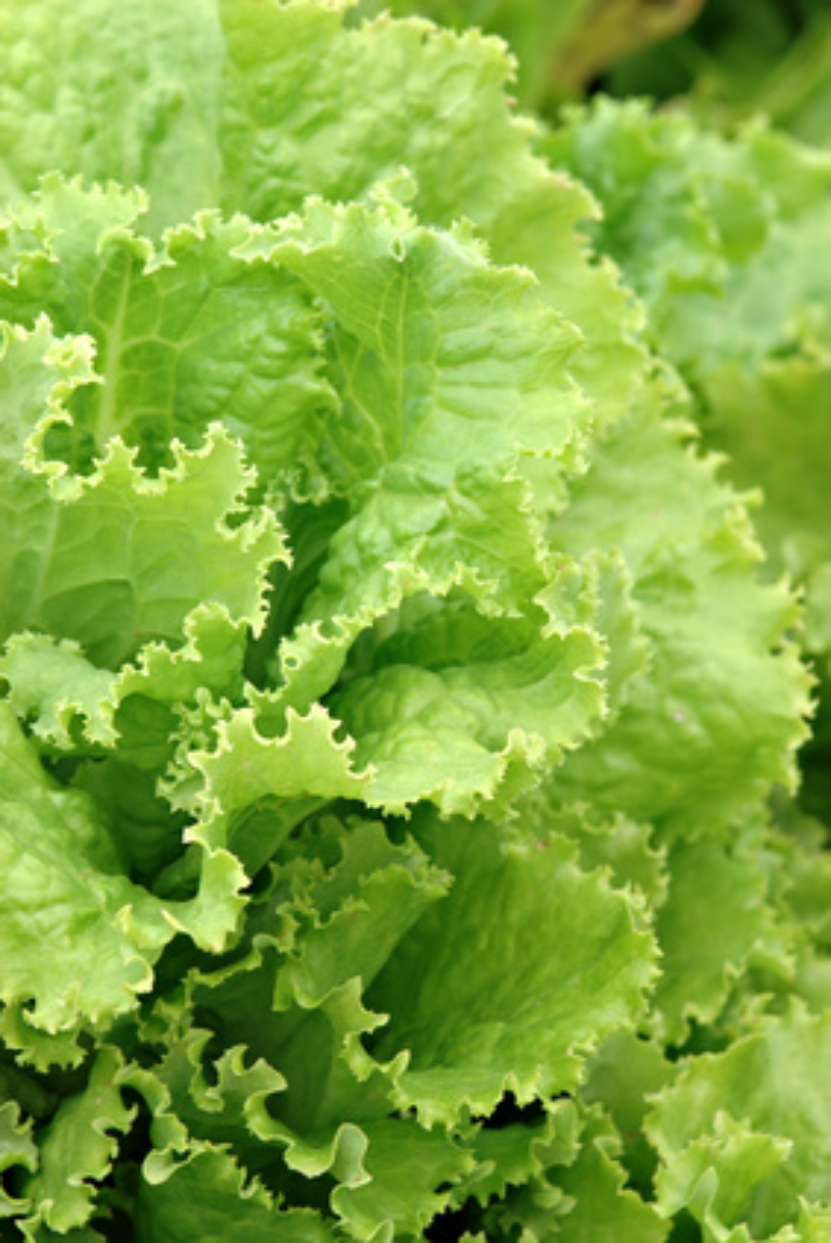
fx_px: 9584
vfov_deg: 7.4
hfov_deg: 5.0
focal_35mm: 278
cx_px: 416
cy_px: 622
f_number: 16
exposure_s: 1/13
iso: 100
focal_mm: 185
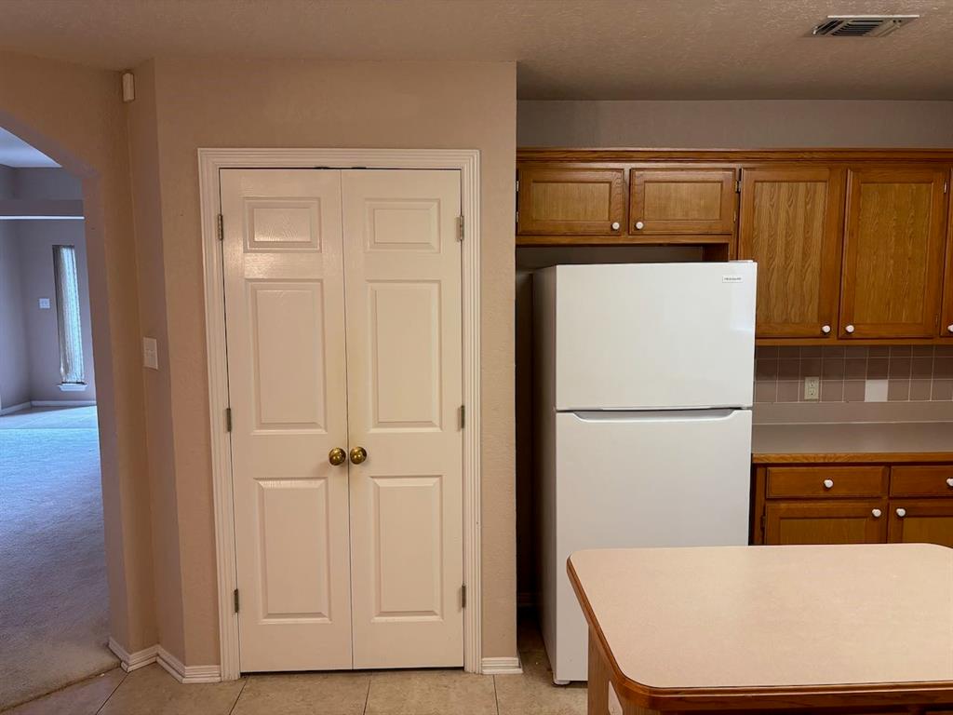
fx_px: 716
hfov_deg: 67.3
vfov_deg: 53.1
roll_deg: -0.2
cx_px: 476
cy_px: 358
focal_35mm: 26
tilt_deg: -5.7
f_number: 1.6
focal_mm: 5.96
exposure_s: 1/60
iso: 160
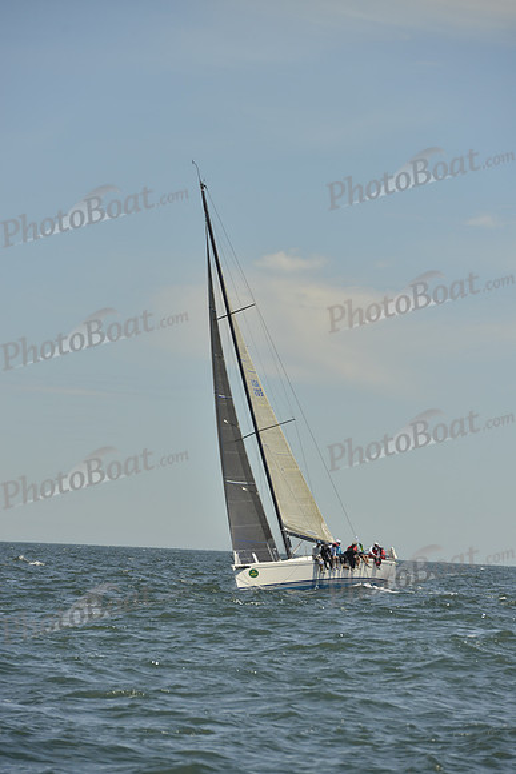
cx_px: 258
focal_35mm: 200
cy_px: 387
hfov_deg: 6.9
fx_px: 4297
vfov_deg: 10.3
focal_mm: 200
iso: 280
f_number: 9
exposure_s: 1/1600
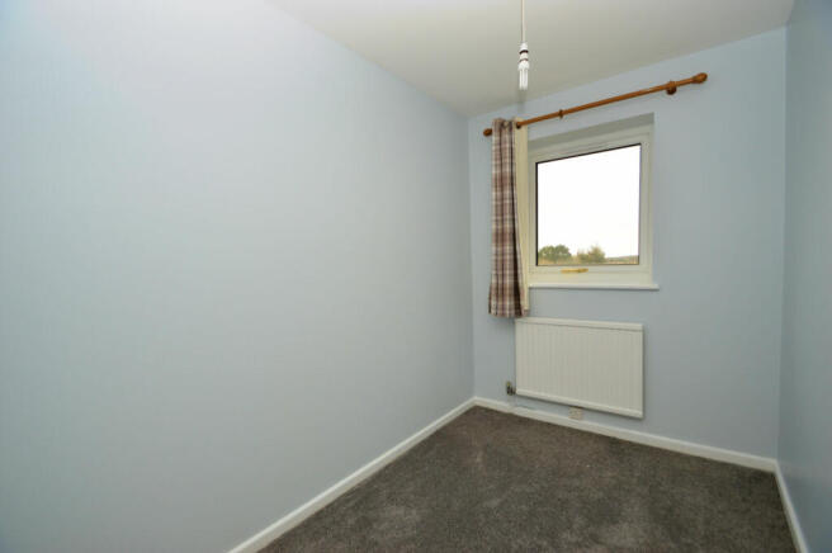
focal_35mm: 15
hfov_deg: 100.4
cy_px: 276
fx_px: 346
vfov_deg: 77.2
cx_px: 416
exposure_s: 1/60
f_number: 4
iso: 100
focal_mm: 10
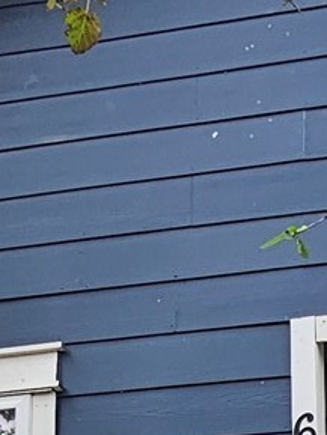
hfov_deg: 15.4
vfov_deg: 19.6
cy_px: 567
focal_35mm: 92
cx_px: 408
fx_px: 1158
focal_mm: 2.2
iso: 50
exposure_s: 1/308
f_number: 2.2
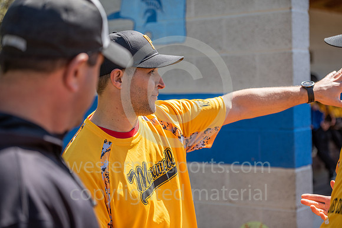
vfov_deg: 19.5
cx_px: 171
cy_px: 114
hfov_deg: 28.8
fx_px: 665
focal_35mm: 70
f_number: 2.8
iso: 80
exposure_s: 1/800
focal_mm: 70
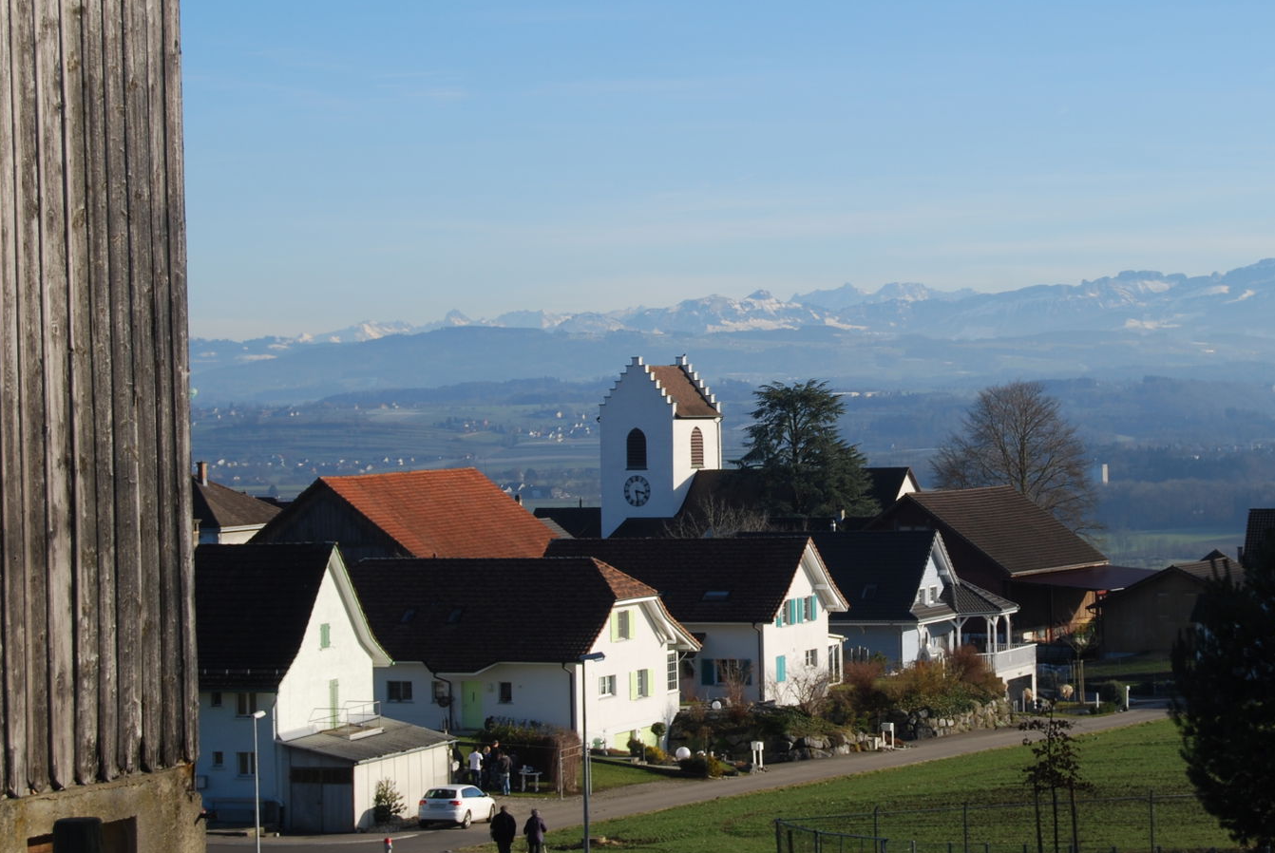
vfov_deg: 13.3
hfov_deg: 19.7
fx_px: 3652
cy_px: 334
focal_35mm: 103
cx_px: 841
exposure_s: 1/250
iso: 100
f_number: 8
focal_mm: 48
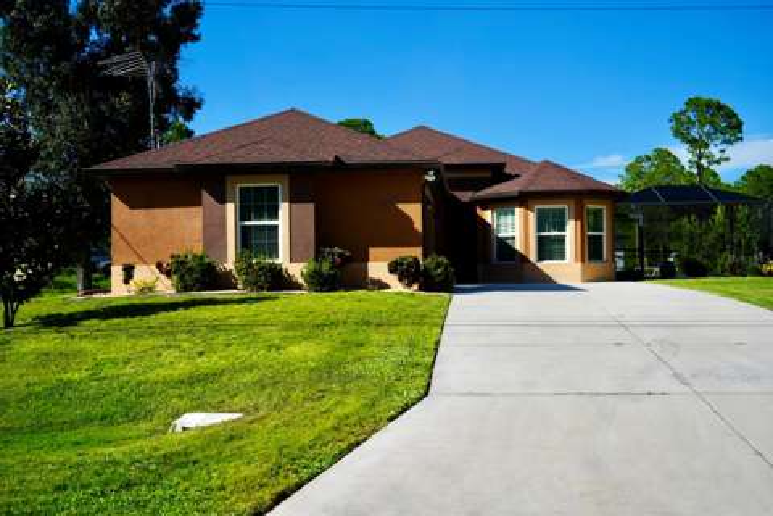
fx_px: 859
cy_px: 258
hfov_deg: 48.5
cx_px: 386
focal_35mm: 40
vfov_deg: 33.4
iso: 100
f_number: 5
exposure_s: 1/800
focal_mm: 40
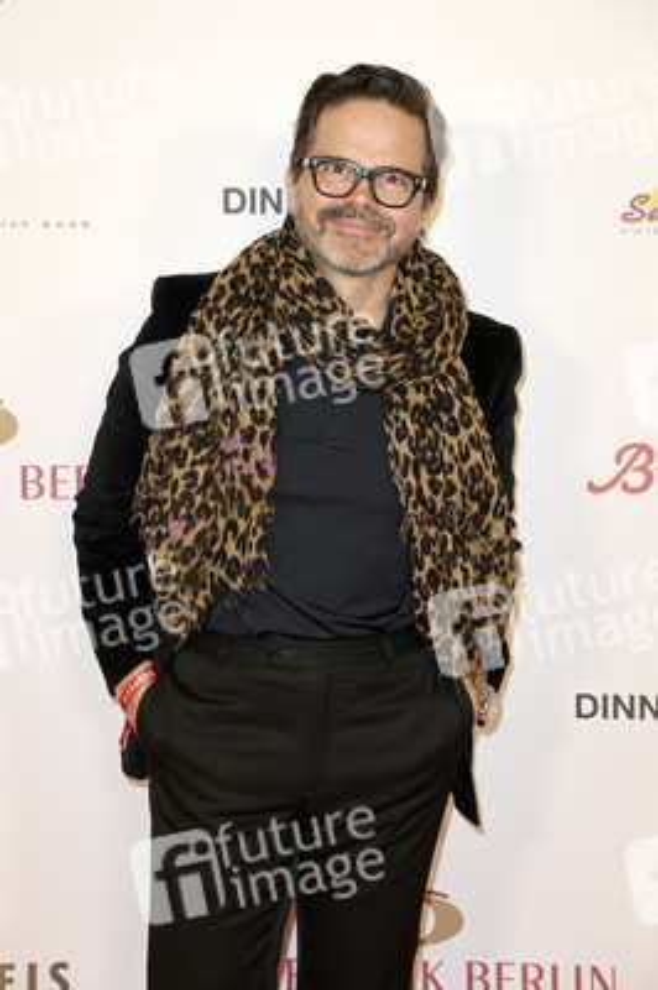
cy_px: 495
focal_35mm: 85
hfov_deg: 16.0
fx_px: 2334
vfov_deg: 23.9
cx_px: 329
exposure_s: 1/160
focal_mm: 85
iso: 640
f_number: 5.6
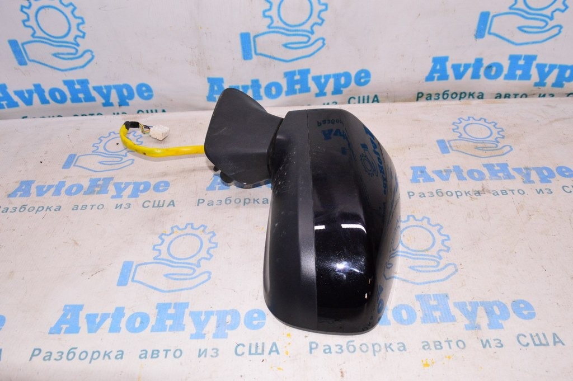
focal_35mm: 30
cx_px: 286
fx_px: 477
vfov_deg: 43.5
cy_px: 190
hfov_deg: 62.0
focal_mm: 20
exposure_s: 1/160
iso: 1600
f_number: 8
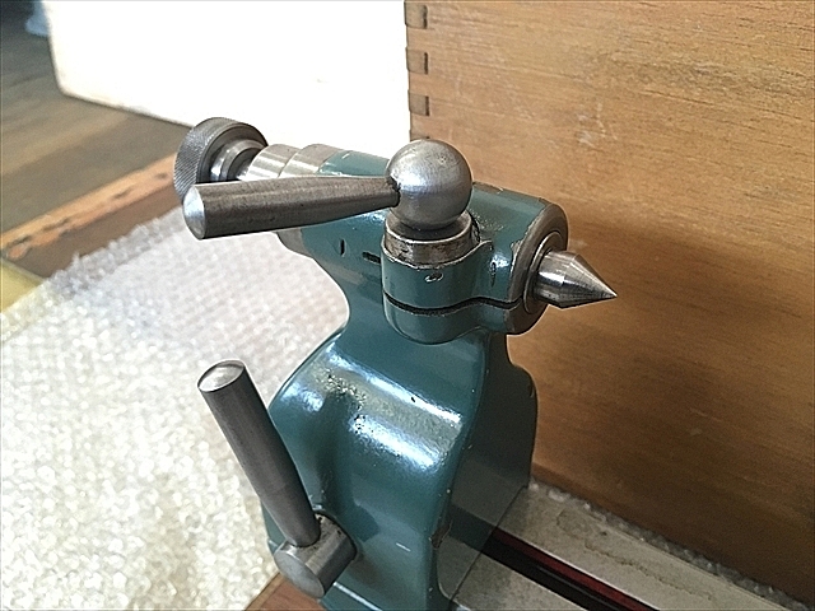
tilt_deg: -37.1
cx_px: 408
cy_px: 306
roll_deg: +3.0
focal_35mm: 29
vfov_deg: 48.2
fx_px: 683
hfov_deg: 61.7
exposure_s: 1/30
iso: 125
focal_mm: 4.15
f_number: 2.2
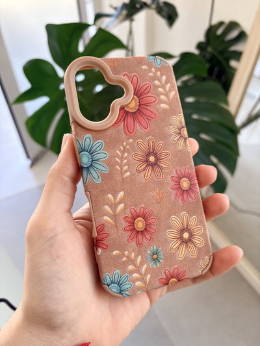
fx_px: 260
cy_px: 173
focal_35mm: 26
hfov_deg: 53.1
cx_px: 130
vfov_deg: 67.3
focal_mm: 5.96
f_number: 1.6
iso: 80
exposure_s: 1/122
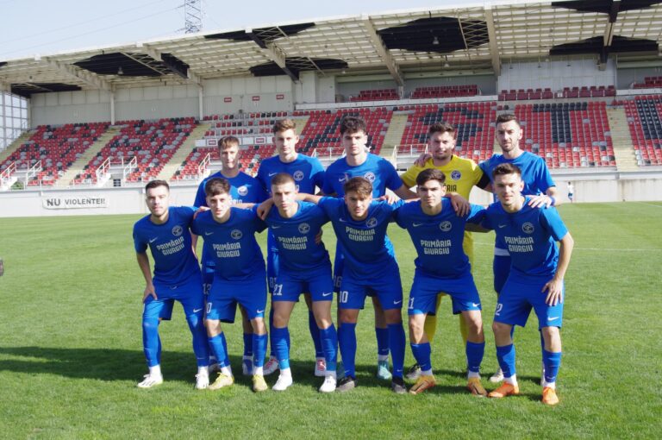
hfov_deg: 38.9
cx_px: 331
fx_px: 937
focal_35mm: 51
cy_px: 220
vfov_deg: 26.4
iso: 400
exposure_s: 1/800
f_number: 5
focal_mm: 34
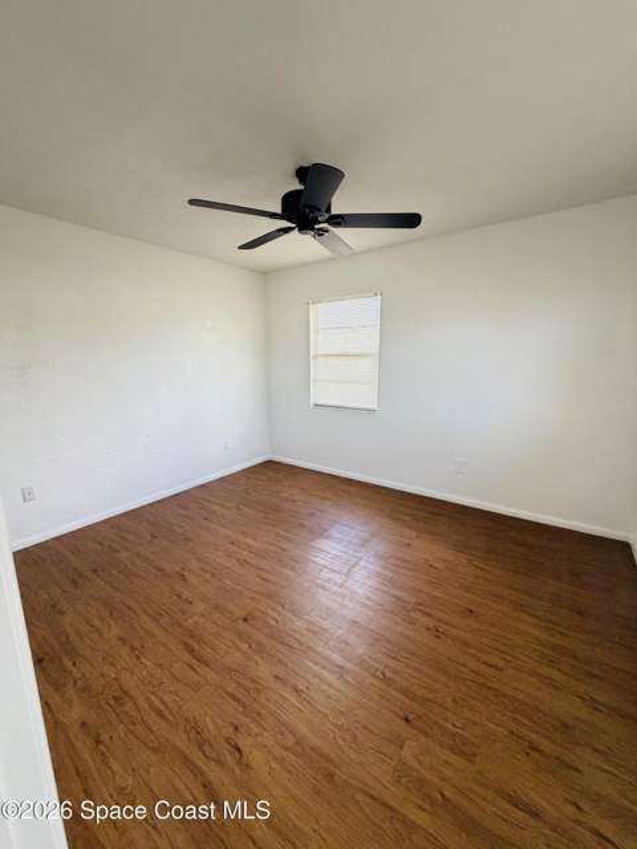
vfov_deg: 102.1
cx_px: 318
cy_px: 424
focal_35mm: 14
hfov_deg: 85.7
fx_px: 344
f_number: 2.2
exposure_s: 1/121
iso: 200
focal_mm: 2.22
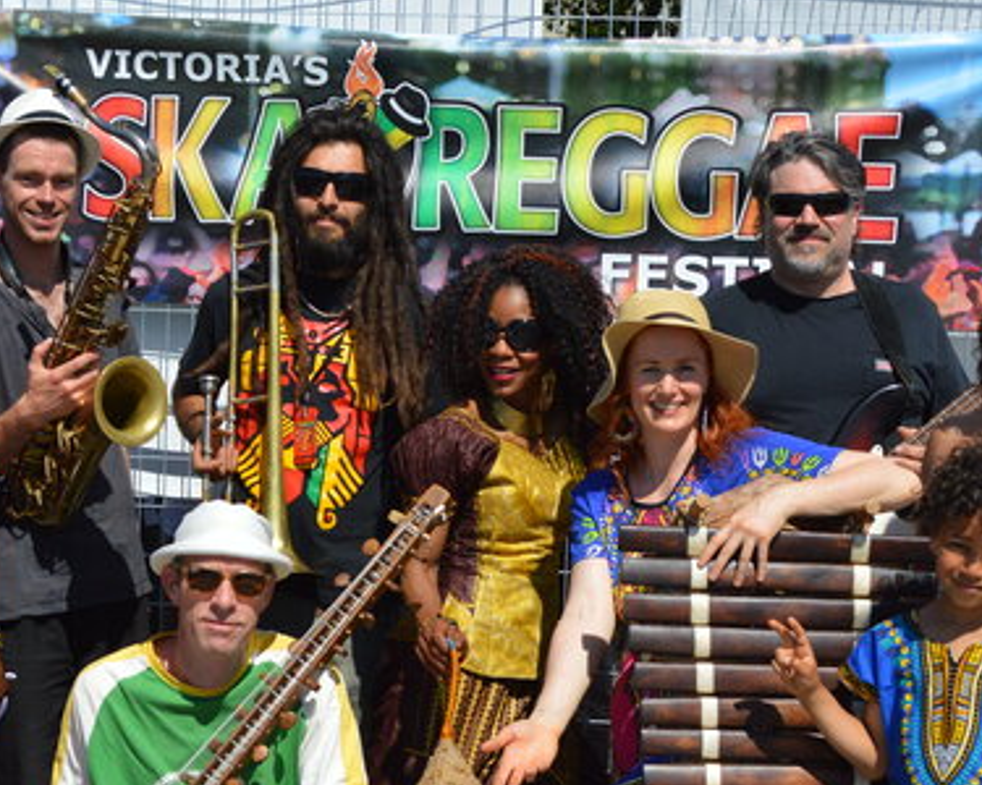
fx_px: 2267
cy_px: 542
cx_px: 440
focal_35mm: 78
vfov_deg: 19.6
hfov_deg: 24.4
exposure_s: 1/2000
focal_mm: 26
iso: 400
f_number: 6.3
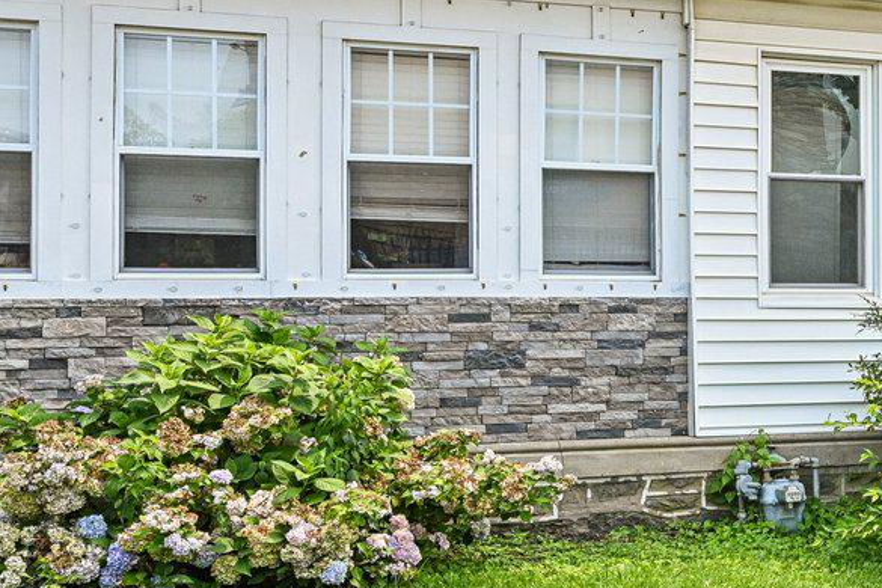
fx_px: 1372
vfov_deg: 22.0
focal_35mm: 56
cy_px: -153
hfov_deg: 32.0
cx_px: 939
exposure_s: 1/800
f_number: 8
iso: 800
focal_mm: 16
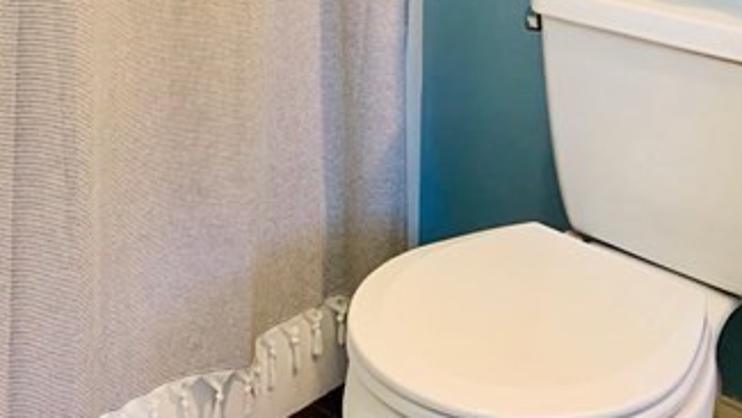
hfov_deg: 31.2
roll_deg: -1.4
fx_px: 1319
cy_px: -327
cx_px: 258
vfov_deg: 15.5
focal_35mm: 67
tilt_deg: -1.5
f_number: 1.8
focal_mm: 4.25
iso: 200
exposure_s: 1/60
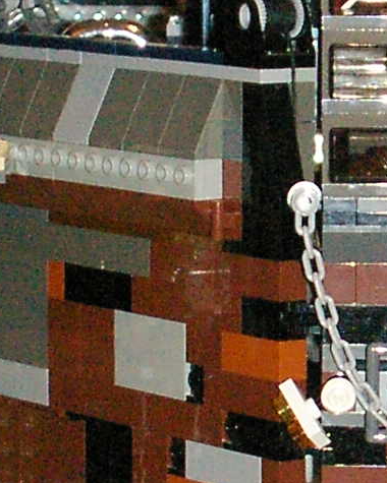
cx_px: 442
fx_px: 3551
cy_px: 373
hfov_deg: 6.2
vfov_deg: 7.8
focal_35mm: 248
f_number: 3.5
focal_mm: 7.7
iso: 160
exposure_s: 1/40
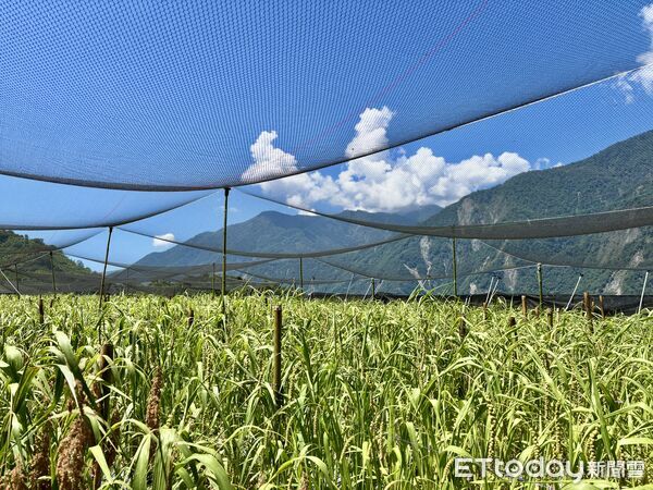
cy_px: 245
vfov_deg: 53.1
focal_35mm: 26
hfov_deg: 67.3
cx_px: 326
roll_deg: -0.4
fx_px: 490
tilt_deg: +6.6
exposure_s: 1/2933
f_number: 1.6
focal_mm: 5.96
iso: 50
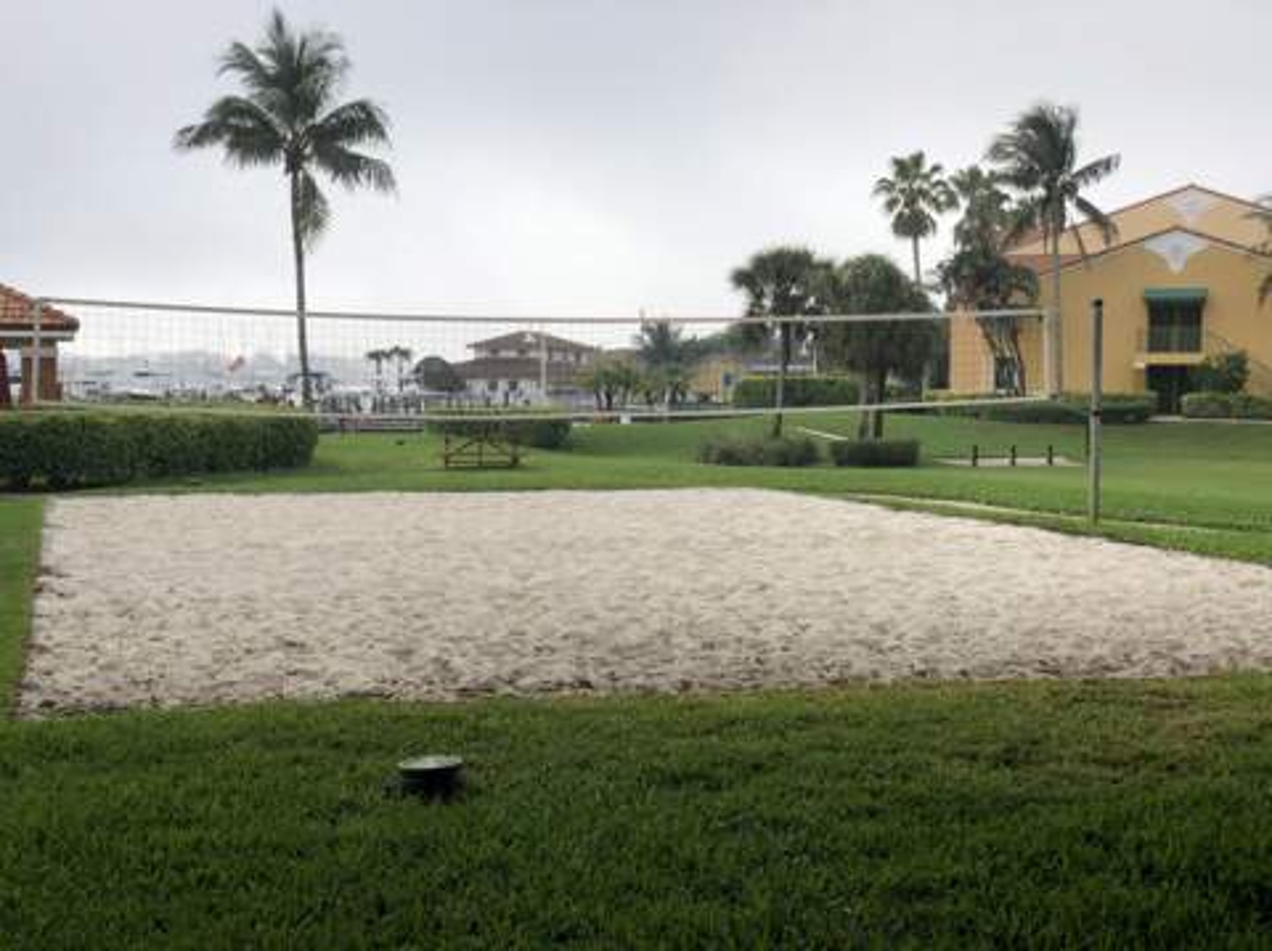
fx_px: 1909
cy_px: 476
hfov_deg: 36.9
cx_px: 636
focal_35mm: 52
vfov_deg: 28.0
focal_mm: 6
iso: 16
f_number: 2.4
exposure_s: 1/1171
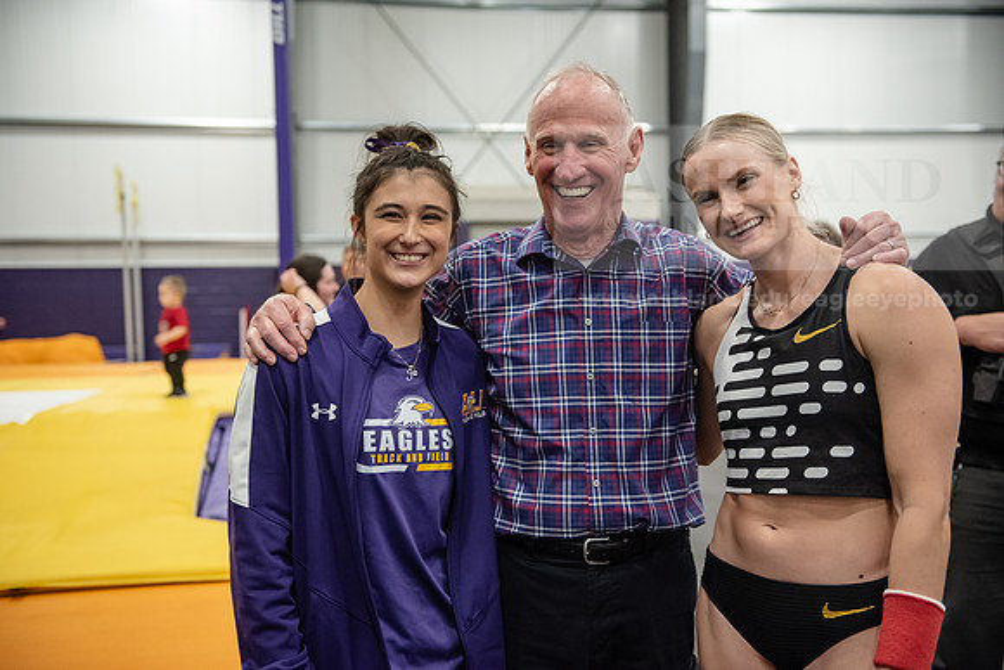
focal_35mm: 42
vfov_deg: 31.9
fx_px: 1172
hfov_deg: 46.4
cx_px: 502
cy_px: 335
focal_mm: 42
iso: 4000
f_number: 3.2
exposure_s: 1/320
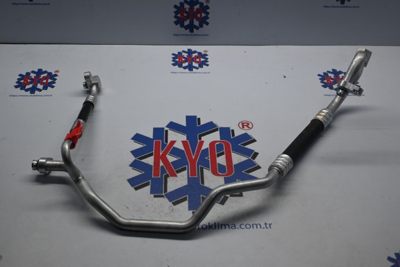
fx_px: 500
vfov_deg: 29.9
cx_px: 200
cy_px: 134
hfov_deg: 43.6
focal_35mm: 45
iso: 400
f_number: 4.8
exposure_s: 1/250
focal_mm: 30
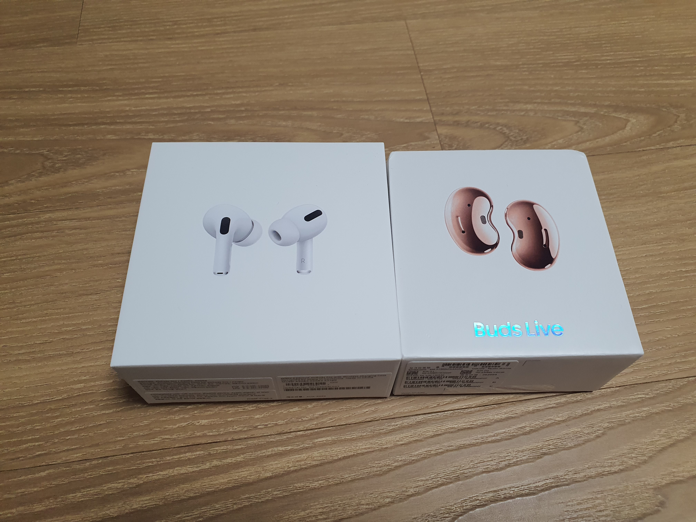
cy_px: 261
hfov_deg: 67.3
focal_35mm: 26
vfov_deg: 53.1
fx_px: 523
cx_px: 348
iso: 250
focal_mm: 4.3
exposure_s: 1/120
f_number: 2.4
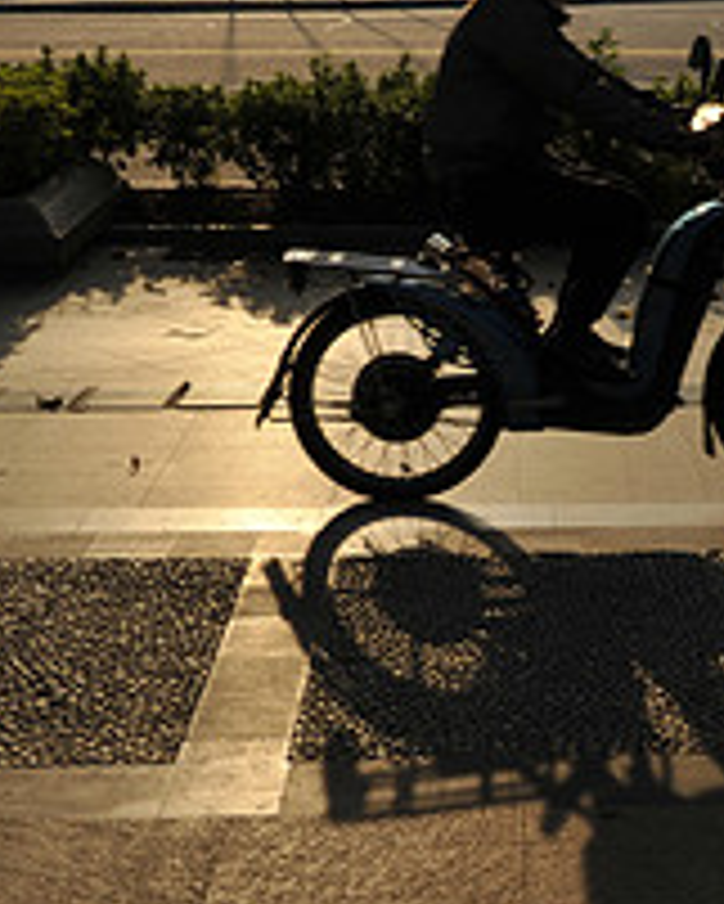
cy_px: 423
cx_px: 625
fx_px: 1740
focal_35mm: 65
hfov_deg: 23.0
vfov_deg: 29.1
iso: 250
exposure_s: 1/250
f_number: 14
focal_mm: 24
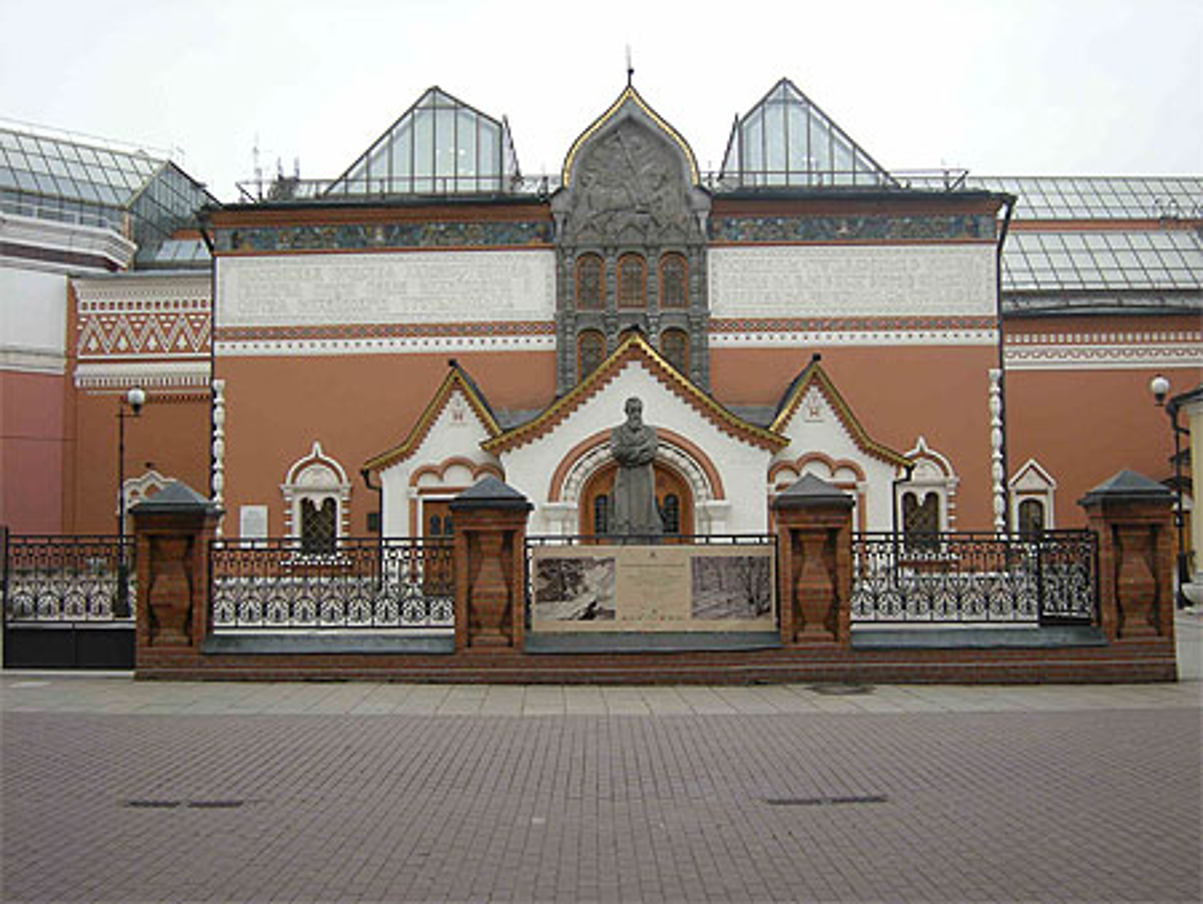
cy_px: 452
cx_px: 602
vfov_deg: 37.8
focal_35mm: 38
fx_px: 1321
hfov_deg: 49.0
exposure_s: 1/96.7
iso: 64
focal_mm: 6.3
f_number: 3.2
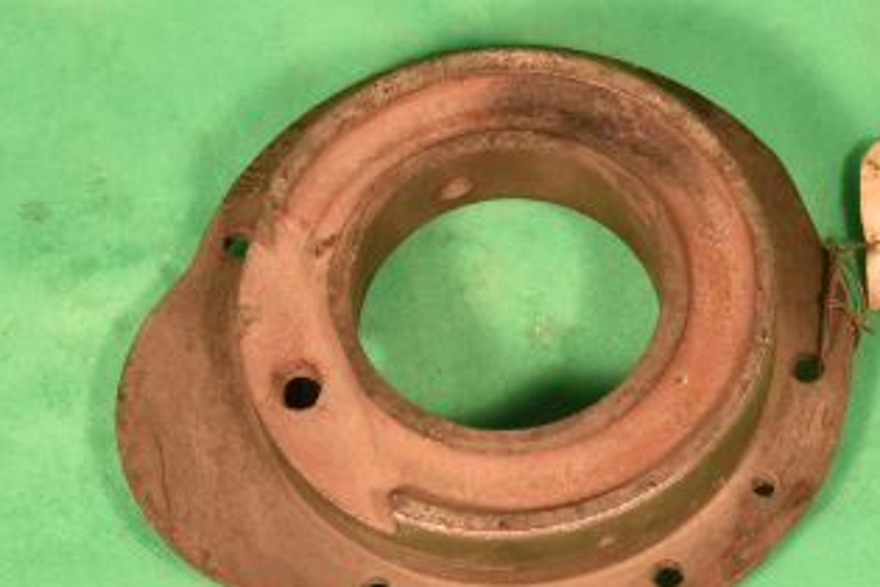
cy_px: 313
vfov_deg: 8.7
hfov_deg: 13.1
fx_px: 3836
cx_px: 587
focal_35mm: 157
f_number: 14
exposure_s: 1/100
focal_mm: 55
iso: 1100
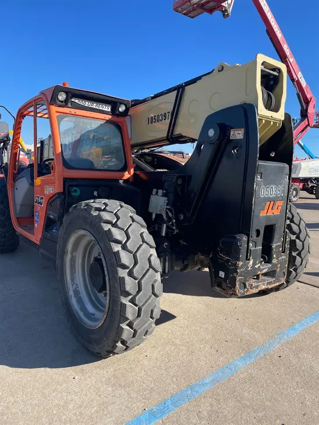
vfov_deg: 67.3
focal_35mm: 26
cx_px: 160
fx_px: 319
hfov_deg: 53.1
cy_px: 212
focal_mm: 4.2
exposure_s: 1/2398
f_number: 1.6
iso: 50
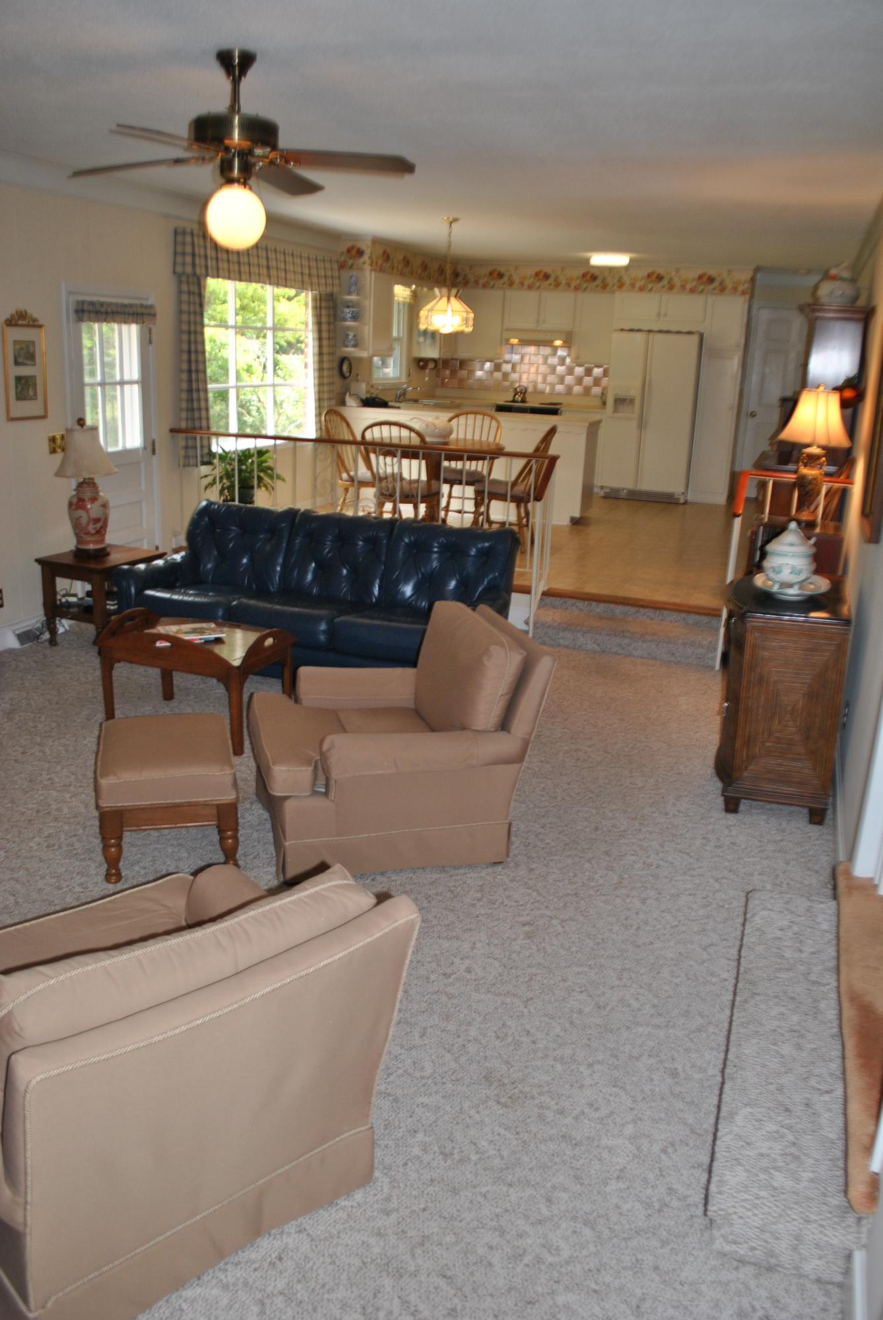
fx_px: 991
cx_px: 442
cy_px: 660
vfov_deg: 67.3
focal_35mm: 27
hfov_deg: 48.0
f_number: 3.5
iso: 200
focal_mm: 18
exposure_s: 1/60
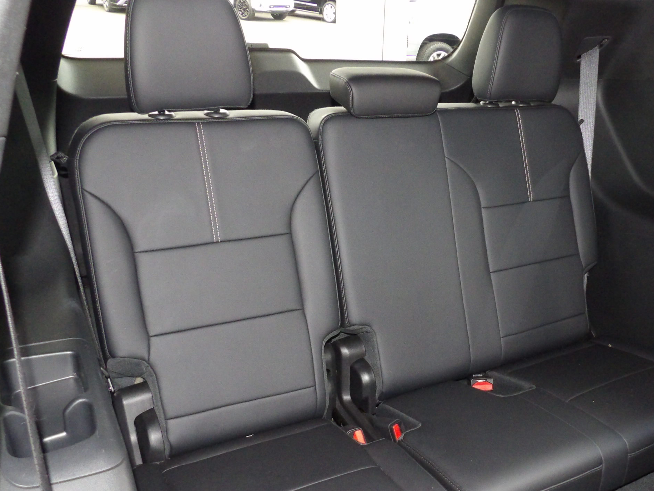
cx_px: 403
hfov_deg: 54.8
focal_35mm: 33
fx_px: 624
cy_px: 309
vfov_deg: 42.6
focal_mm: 4.3
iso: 640
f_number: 3.2
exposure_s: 1/33
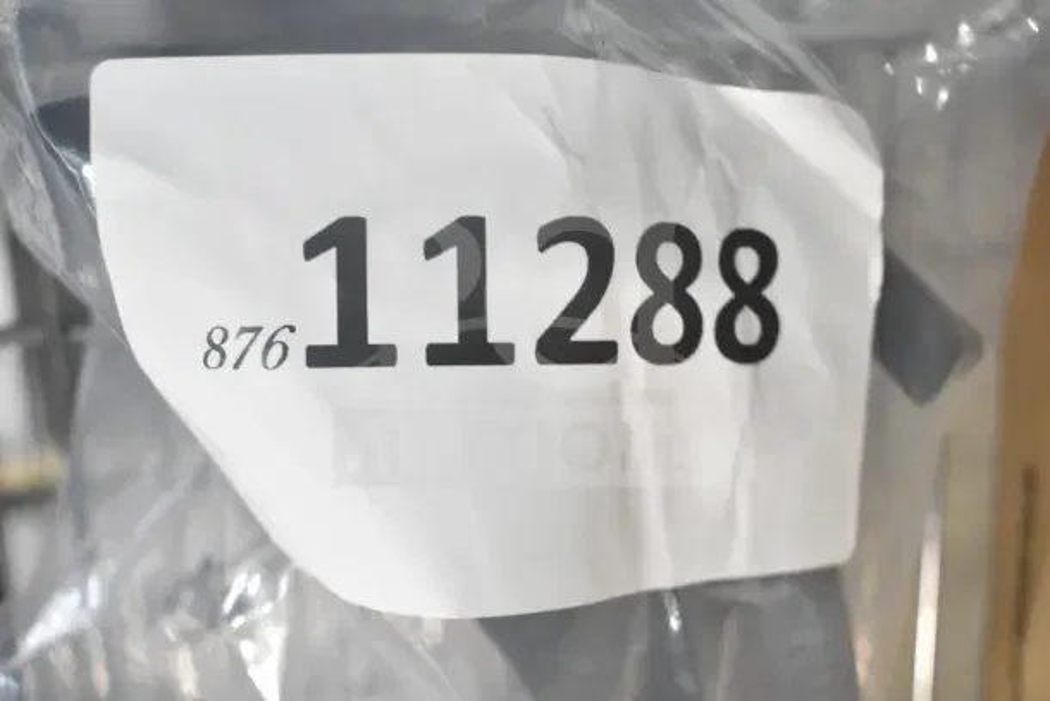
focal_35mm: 45
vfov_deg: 29.9
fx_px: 1313
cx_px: 525
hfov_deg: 43.6
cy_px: 350
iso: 1600
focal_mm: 30
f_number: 5
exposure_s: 1/100
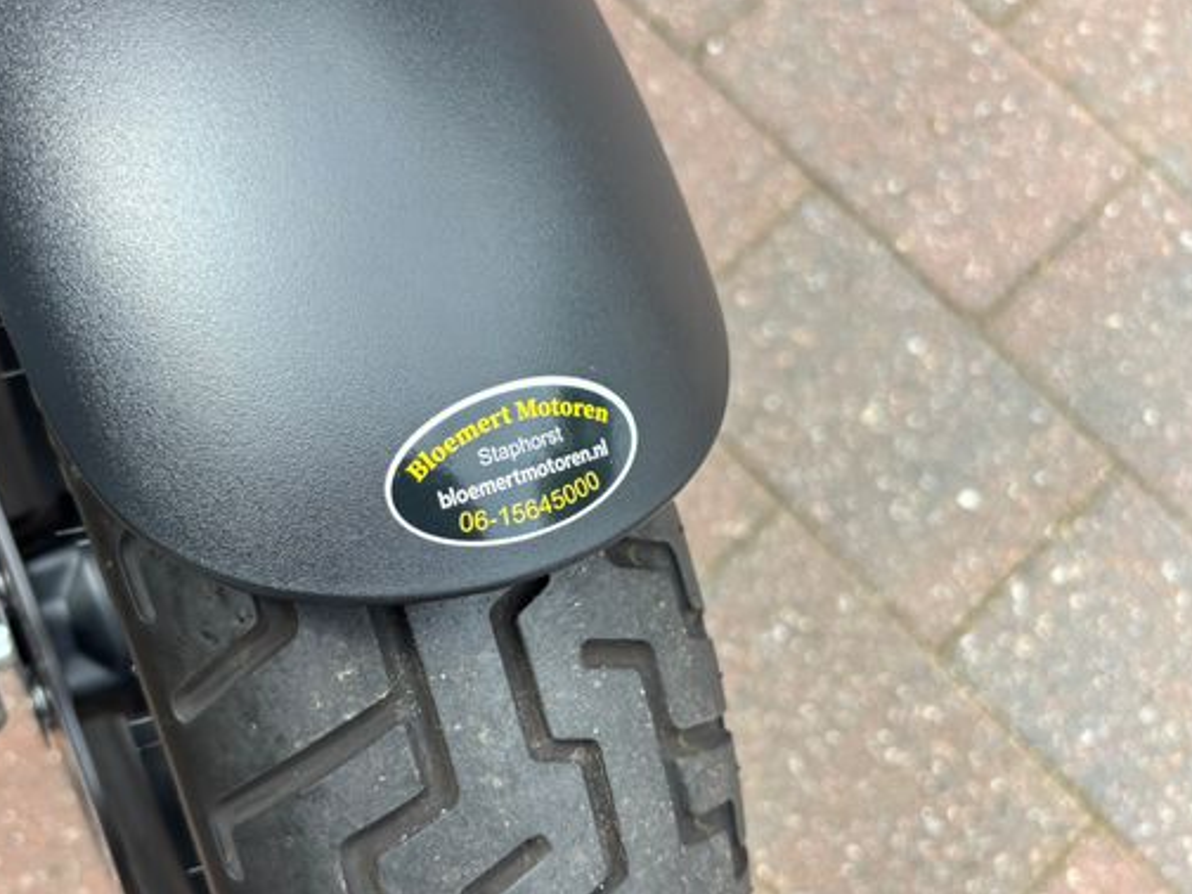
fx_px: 1136
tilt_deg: -78.0
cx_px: 461
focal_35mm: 33
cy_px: 520
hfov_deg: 54.8
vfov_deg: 42.8
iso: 50
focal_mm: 5.96
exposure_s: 1/454
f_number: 1.6
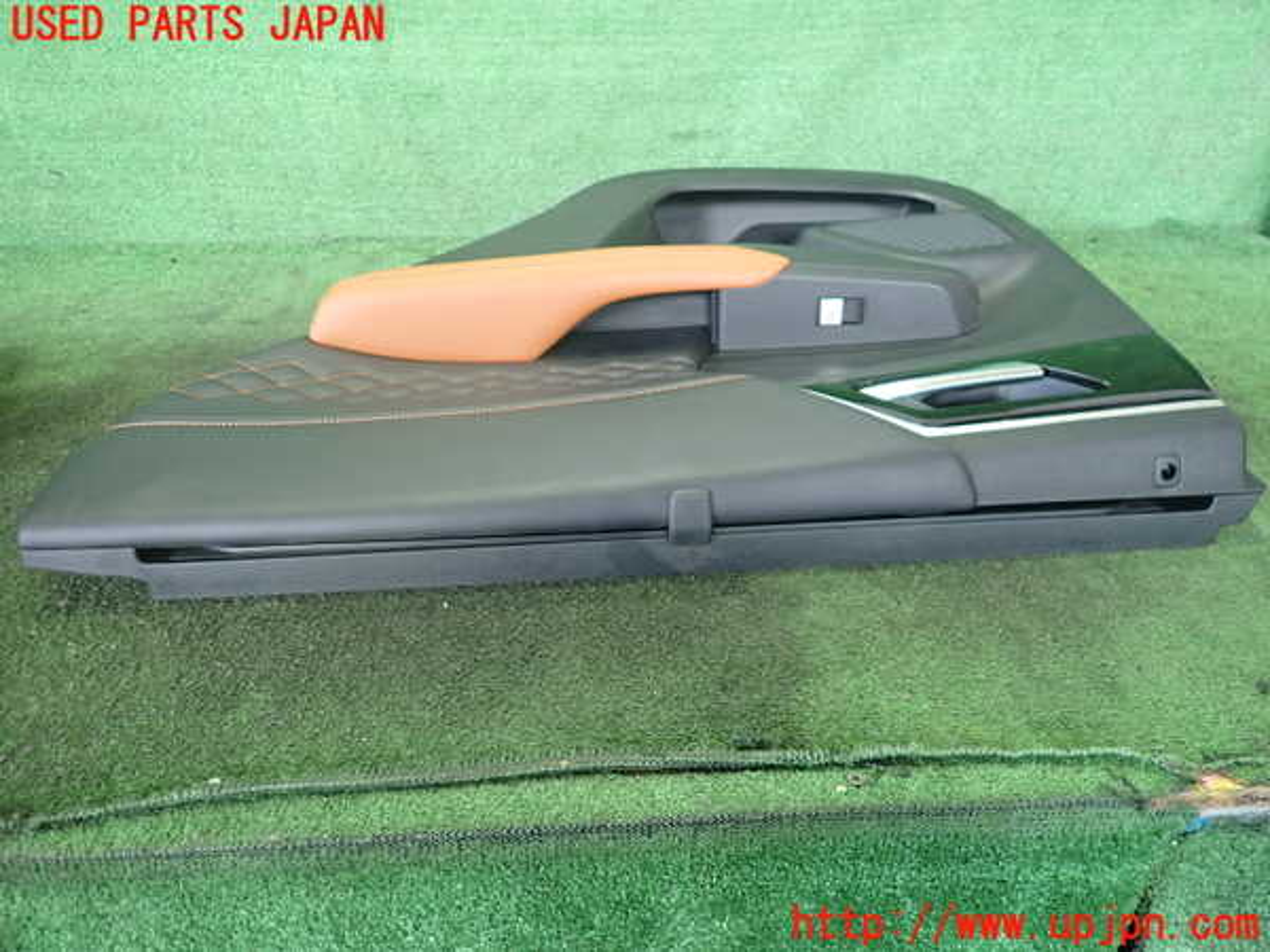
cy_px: 476
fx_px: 917
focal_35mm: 25
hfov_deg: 69.4
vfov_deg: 54.9
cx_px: 635
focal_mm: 4.5
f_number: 2
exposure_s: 1/30
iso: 400
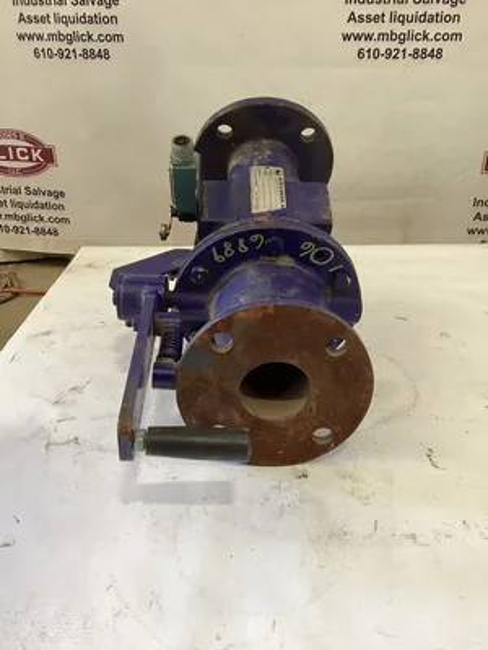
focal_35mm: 31
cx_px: 244
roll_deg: +1.6
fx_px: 583
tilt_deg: -27.5
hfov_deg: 45.4
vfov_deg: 58.4
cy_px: 325
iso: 80
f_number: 2.4
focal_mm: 3.3
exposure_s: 1/50
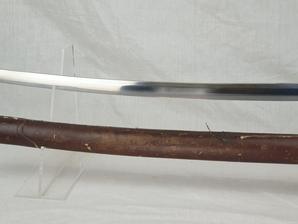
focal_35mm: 52
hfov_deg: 36.8
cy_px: 112
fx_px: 448
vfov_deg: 28.0
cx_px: 149
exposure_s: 1/50
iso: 100
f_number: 2.4
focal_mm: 6
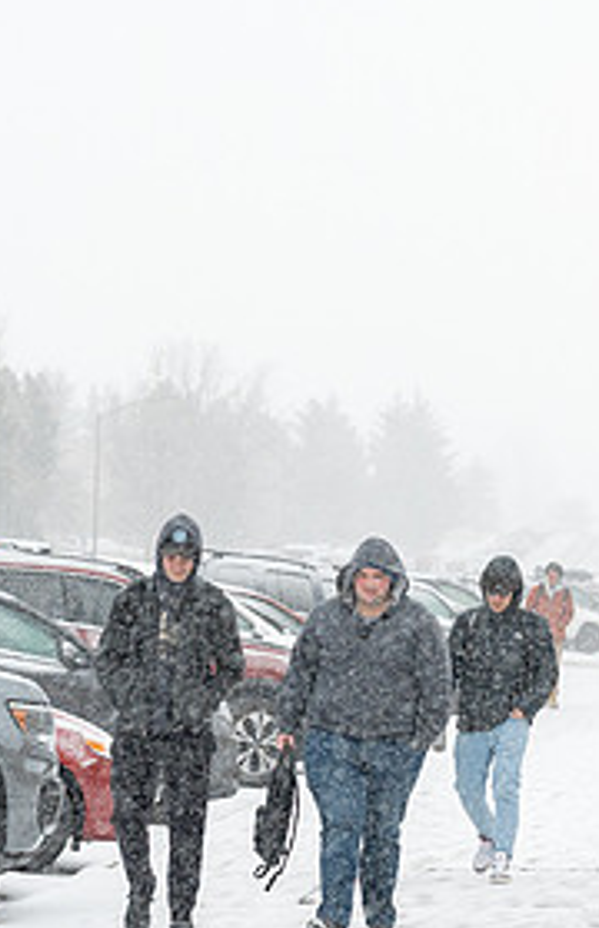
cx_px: 550
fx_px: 5158
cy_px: 656
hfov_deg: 6.6
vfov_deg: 10.3
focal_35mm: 202
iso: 500
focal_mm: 70
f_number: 5.6
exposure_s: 1/640
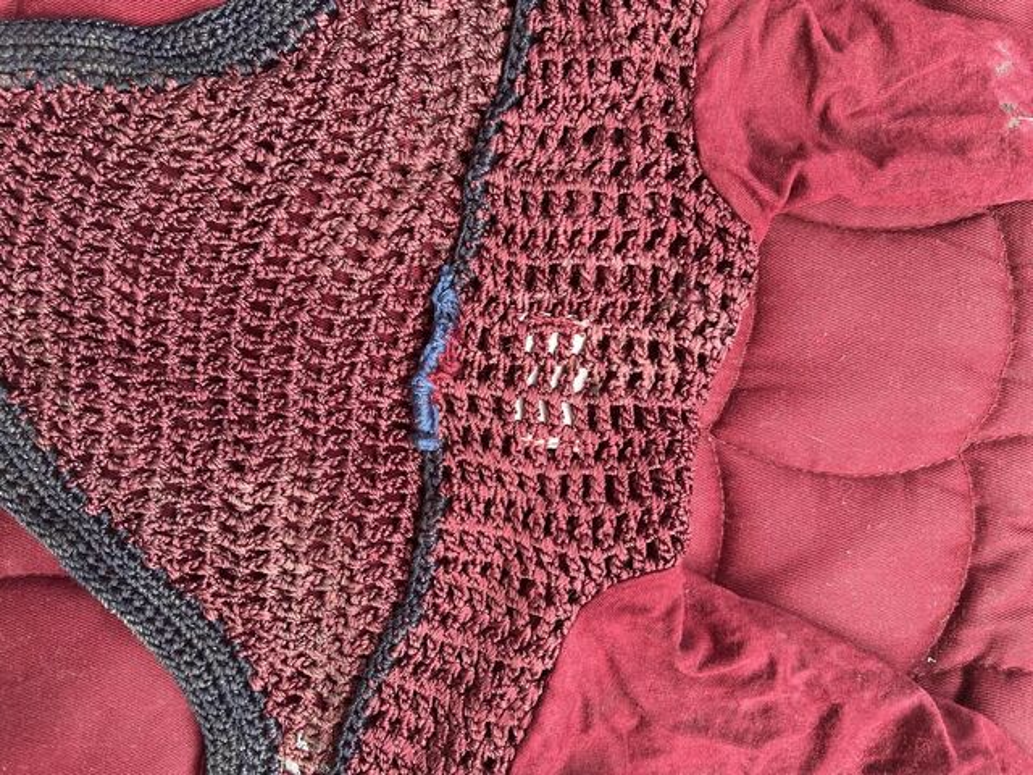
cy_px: 388
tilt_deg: -86.7
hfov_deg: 67.3
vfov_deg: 53.1
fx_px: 776
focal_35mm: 26
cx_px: 516
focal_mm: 5.7
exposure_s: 1/121
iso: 125
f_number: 1.5
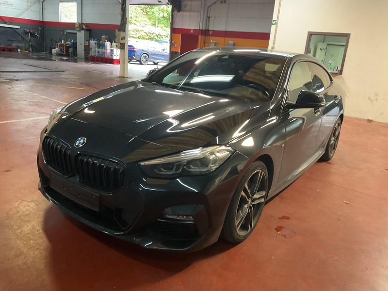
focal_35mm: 29
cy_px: 146
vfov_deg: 48.2
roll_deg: -6.8
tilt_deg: -15.4
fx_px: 325
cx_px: 194
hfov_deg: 61.7
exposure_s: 1/50
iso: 250
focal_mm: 3
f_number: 1.8
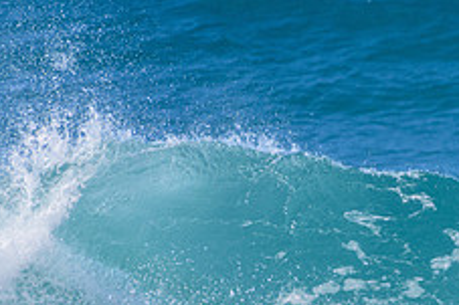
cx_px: 570
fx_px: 24423
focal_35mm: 1917
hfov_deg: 1.1
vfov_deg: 0.7
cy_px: 324
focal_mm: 500
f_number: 5.6
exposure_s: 1/2000
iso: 360
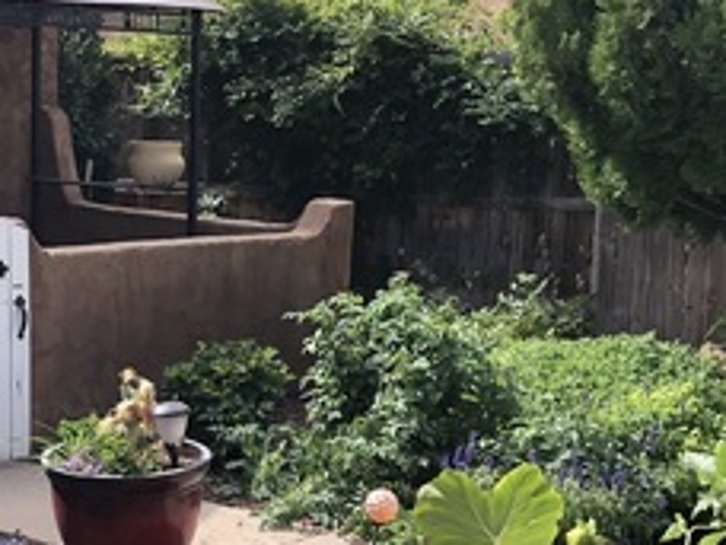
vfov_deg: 17.8
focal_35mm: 82
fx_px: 1720
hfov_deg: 23.6
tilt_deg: -10.0
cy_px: 430
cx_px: 170
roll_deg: -1.0
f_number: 1.8
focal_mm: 4
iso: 20
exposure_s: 1/899
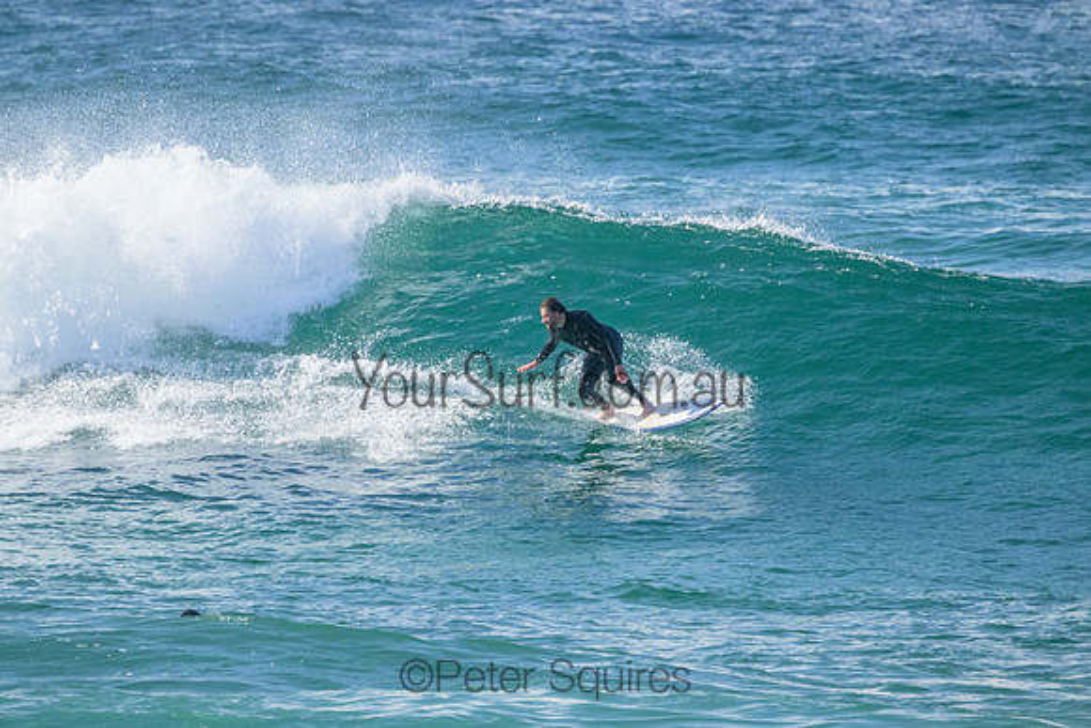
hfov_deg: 2.6
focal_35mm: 800
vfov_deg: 1.7
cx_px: 546
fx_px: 24249
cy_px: 364
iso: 4000
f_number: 11
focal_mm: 800
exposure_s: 1/1600
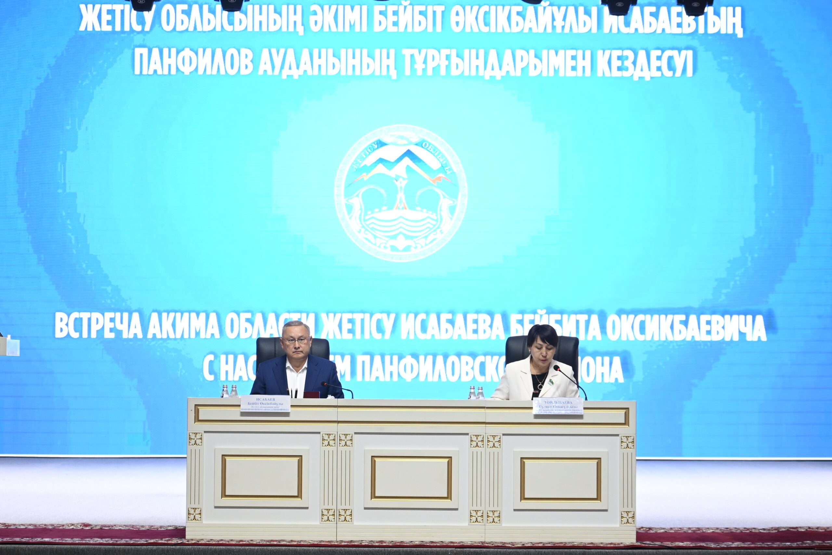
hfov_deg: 19.5
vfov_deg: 13.0
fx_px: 2427
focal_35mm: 105
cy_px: 278
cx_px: 416
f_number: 4
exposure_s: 1/80
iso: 1600
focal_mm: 70
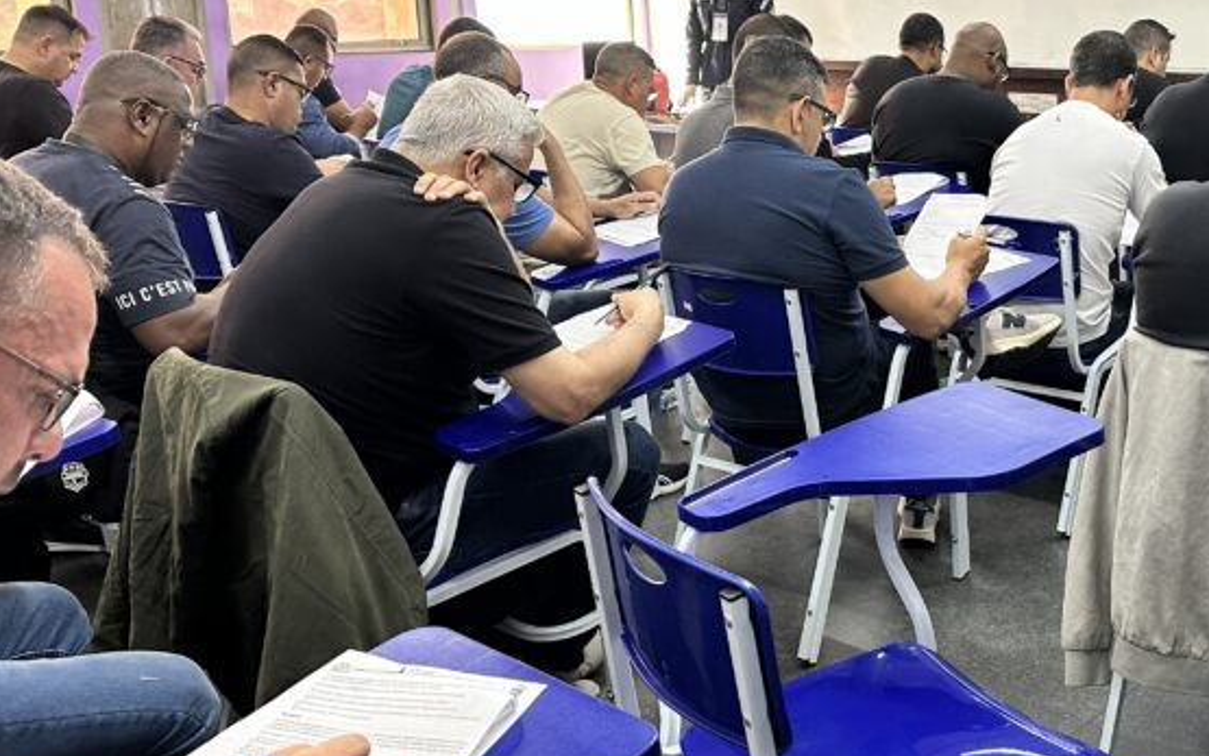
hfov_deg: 43.8
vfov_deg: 29.2
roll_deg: +0.0
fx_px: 1450
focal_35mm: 44
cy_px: 312
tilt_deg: -13.4
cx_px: 904
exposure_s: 1/60
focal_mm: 6.86
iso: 160
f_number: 1.78
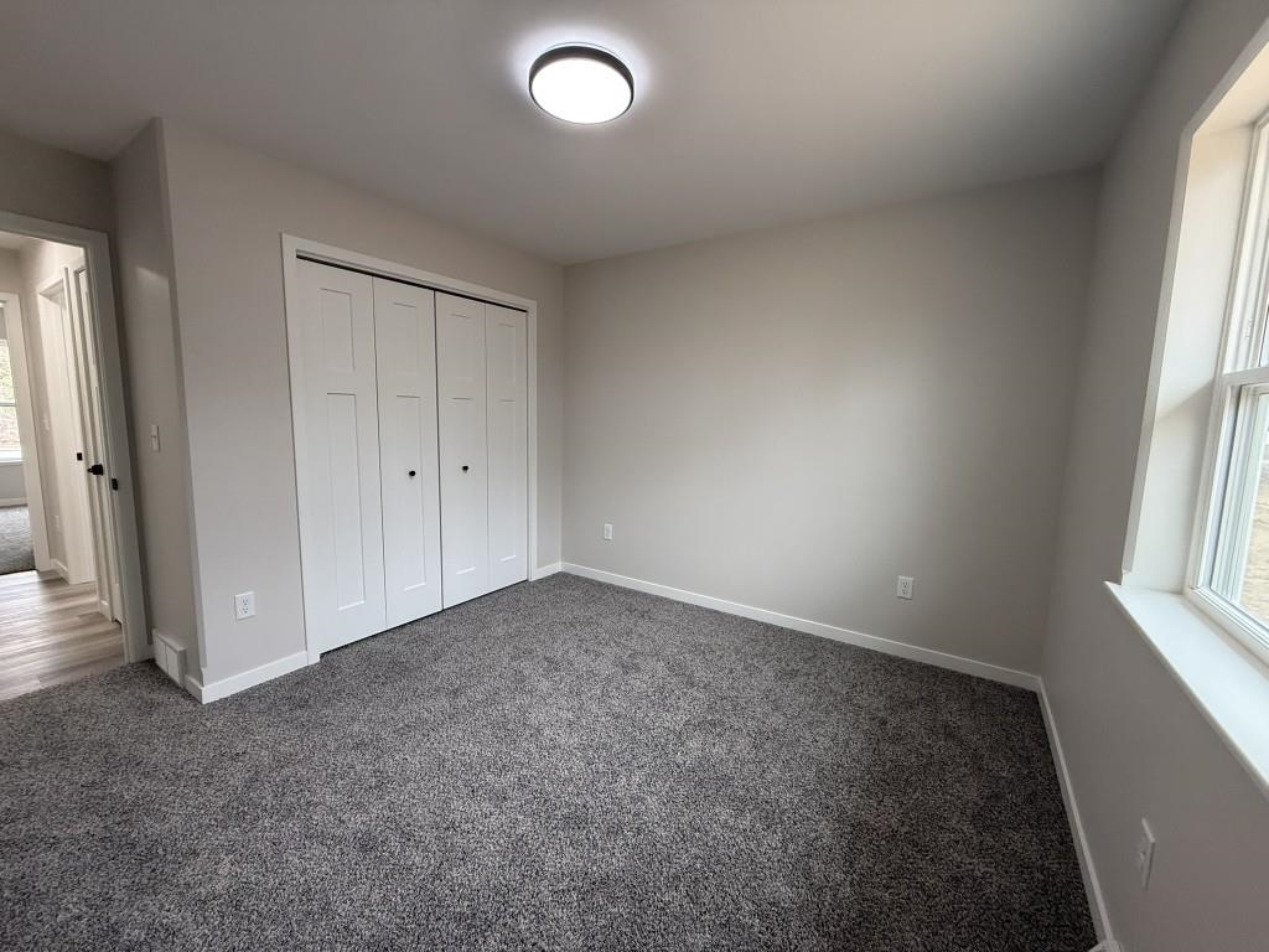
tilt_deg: -7.0
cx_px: 634
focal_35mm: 14
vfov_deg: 85.7
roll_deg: -1.4
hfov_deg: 102.1
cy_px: 476
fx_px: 513
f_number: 2.2
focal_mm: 2.22
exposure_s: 1/120
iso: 250
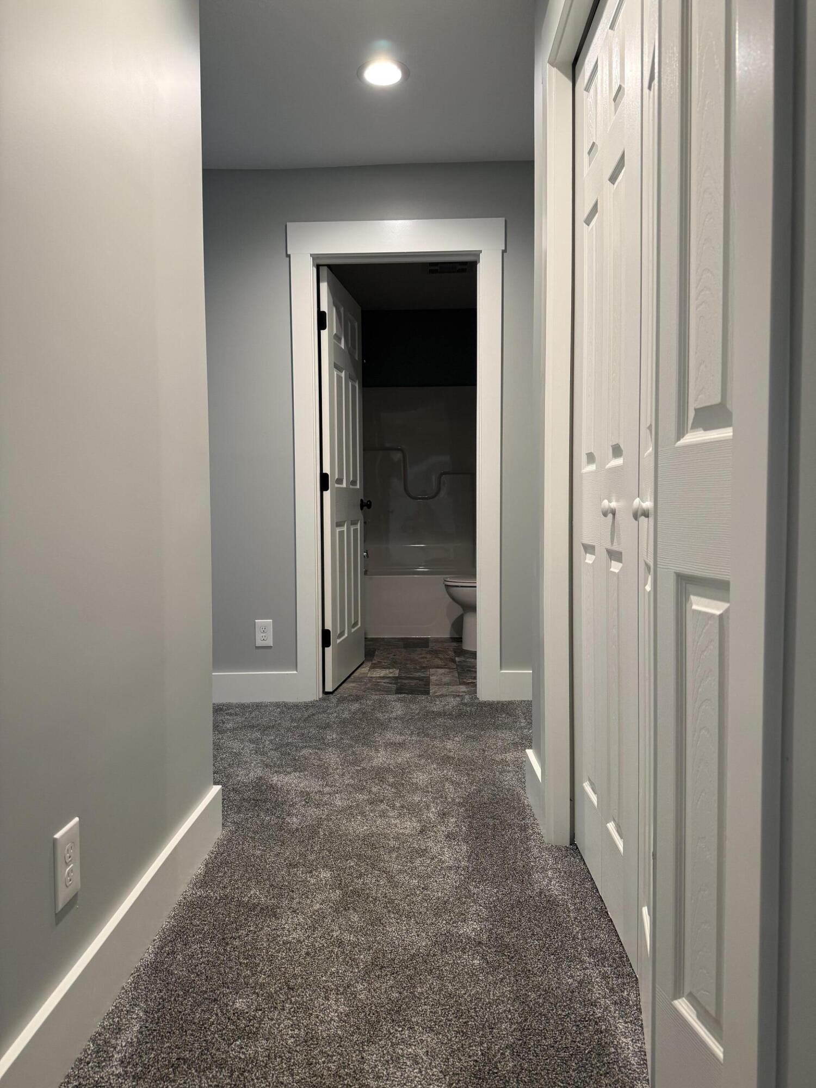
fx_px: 754
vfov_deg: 71.6
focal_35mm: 24
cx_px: 408
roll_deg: +0.2
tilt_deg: -1.4
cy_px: 544
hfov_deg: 56.8
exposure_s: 1/60
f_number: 1.78
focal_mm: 6.76
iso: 160
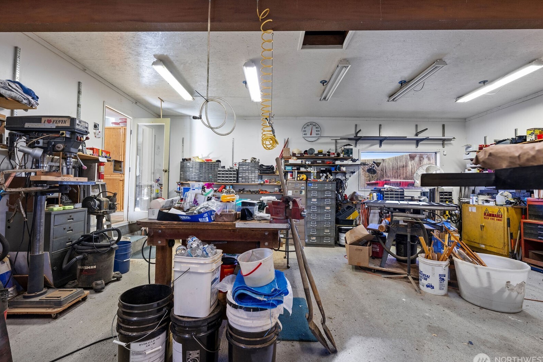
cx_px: 266
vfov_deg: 77.3
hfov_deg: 100.4
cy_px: 181
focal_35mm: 15
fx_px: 226
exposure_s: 1/1.67
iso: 400
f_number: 8
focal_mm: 14
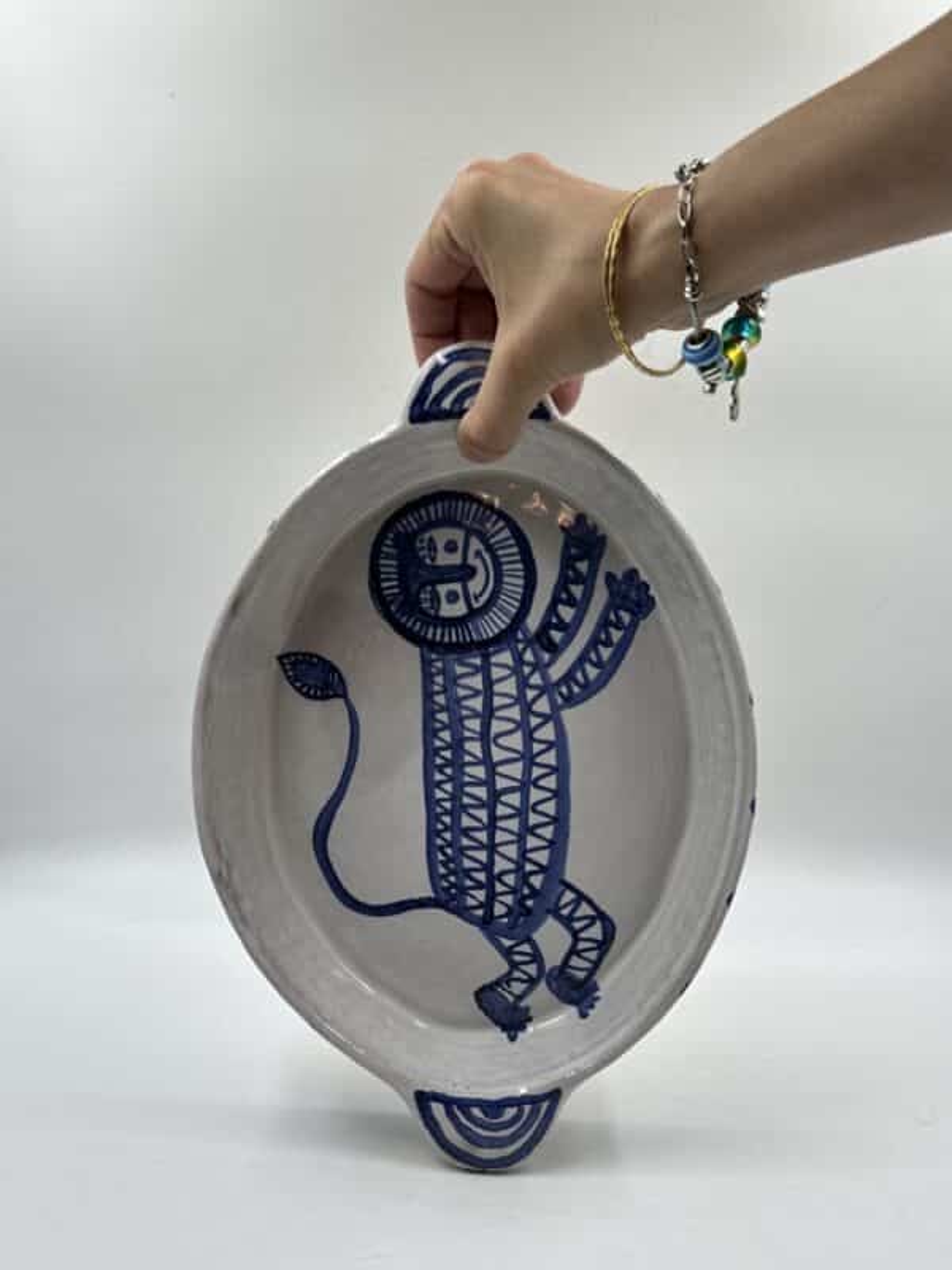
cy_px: 635
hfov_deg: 30.3
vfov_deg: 39.7
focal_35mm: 48
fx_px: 1760
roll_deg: -2.5
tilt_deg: -12.1
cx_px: 476
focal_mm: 6.86
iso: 50
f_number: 1.78
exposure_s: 1/199
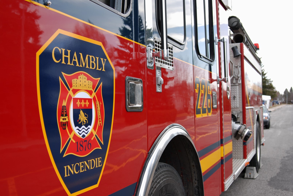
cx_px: 146
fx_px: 342
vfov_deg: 32.0
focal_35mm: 42
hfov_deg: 46.3
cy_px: 98
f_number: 5.6
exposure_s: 1/125
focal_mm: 28
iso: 100
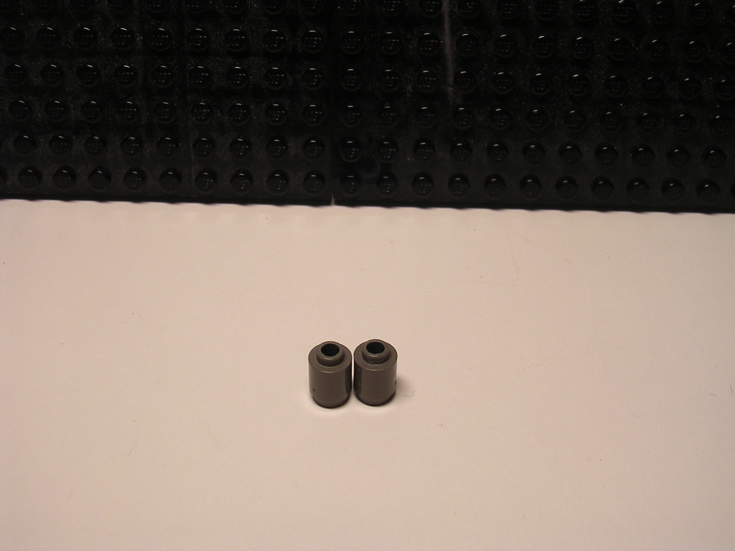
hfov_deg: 38.9
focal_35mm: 49
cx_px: 368
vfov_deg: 29.7
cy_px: 276
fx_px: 1040
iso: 100
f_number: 3.1
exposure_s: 1/61.7
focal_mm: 7.5
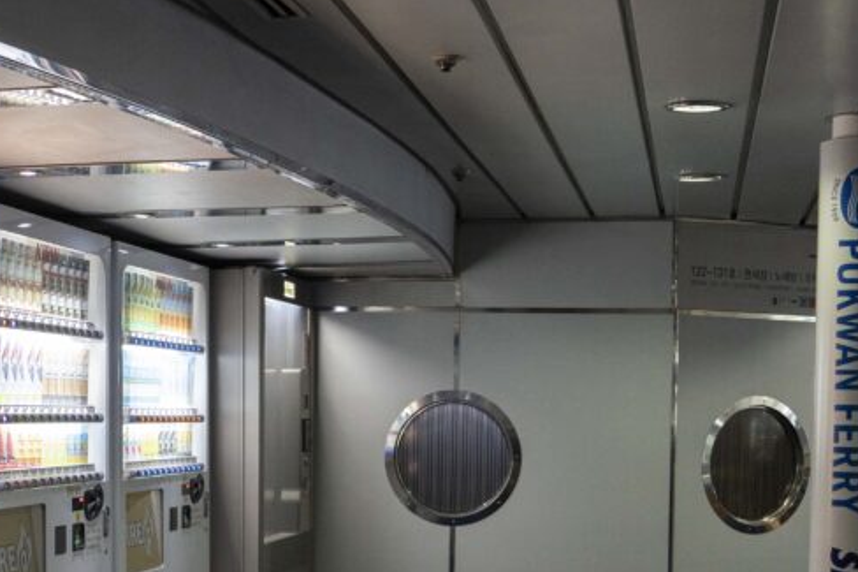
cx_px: 144
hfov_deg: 30.9
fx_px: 1501
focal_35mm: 63
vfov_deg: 21.2
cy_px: 473
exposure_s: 1/160
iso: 2500
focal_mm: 30
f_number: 4.5
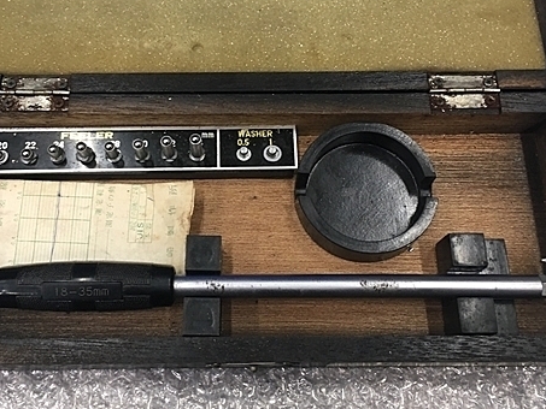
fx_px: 647
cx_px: 243
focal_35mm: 41
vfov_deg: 35.2
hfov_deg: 45.7
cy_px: 203
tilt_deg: -72.3
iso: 100
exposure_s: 1/30
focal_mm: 4.15
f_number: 2.2
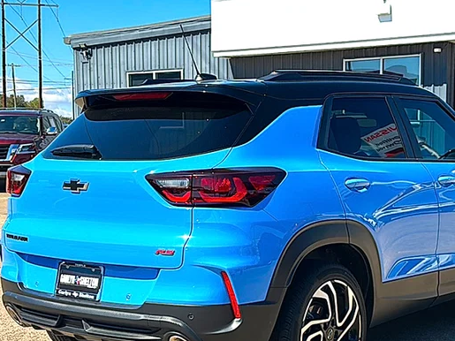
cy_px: 217
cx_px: 277
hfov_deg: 36.0
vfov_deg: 27.4
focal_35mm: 53
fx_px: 696
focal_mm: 6.86
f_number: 1.78
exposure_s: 1/3745
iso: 80
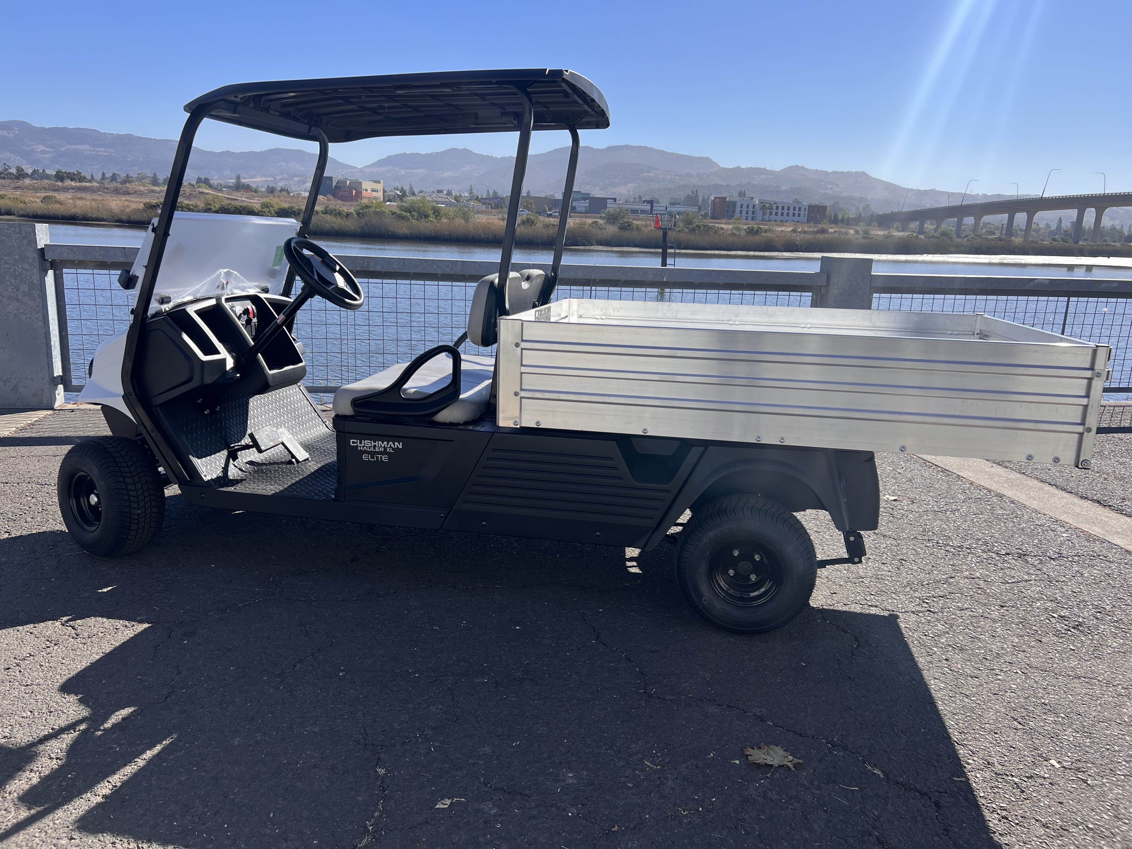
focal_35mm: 26
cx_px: 566
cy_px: 424
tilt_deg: -14.3
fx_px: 850
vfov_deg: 53.1
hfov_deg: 67.3
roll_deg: -2.8
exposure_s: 1/3077
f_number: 1.5
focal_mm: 5.7
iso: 50
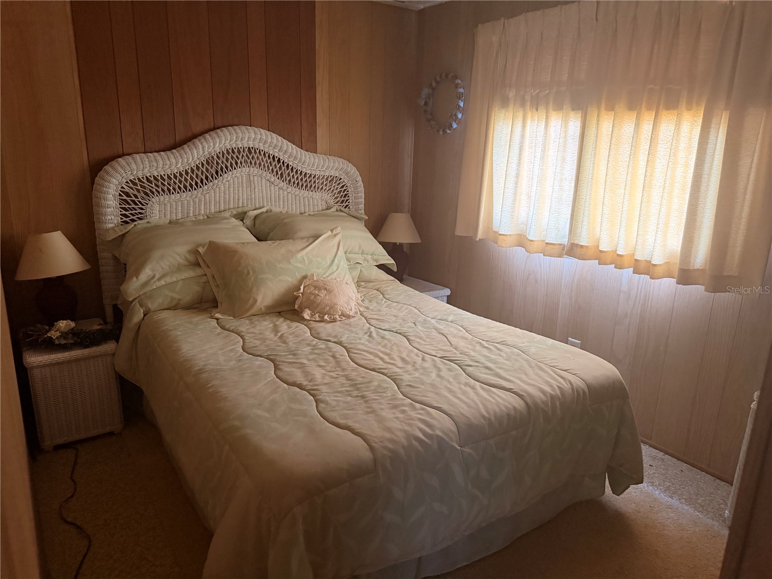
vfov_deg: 56.8
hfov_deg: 71.6
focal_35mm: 24
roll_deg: -1.3
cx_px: 386
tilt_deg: -14.0
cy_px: 290
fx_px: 535
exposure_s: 1/40
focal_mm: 6.76
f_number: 1.78
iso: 1000
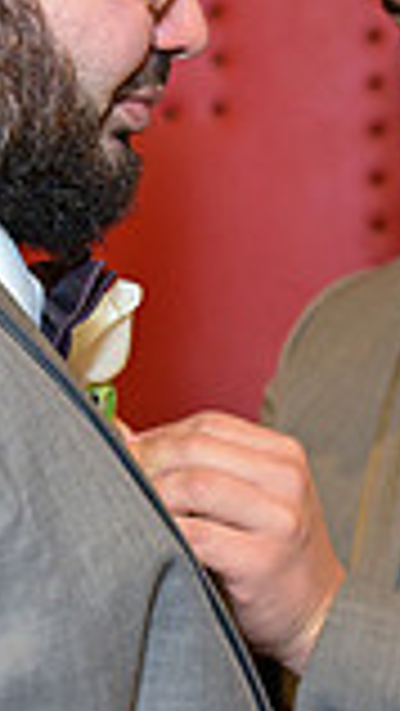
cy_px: 421
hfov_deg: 9.9
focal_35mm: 123
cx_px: 225
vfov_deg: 17.4
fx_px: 2317
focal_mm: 32
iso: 2000
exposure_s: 1/125
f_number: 2.8
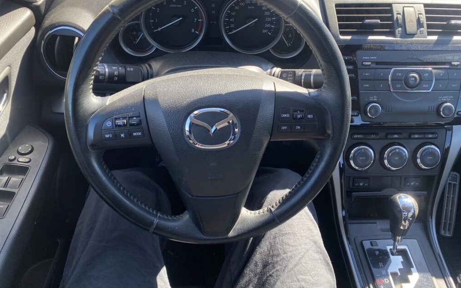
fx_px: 352
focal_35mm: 28
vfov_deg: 44.5
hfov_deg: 66.5
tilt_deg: -40.9
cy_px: 131
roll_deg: -1.9
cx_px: 229
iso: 32
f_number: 1.8
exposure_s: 1/187
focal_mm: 4.25
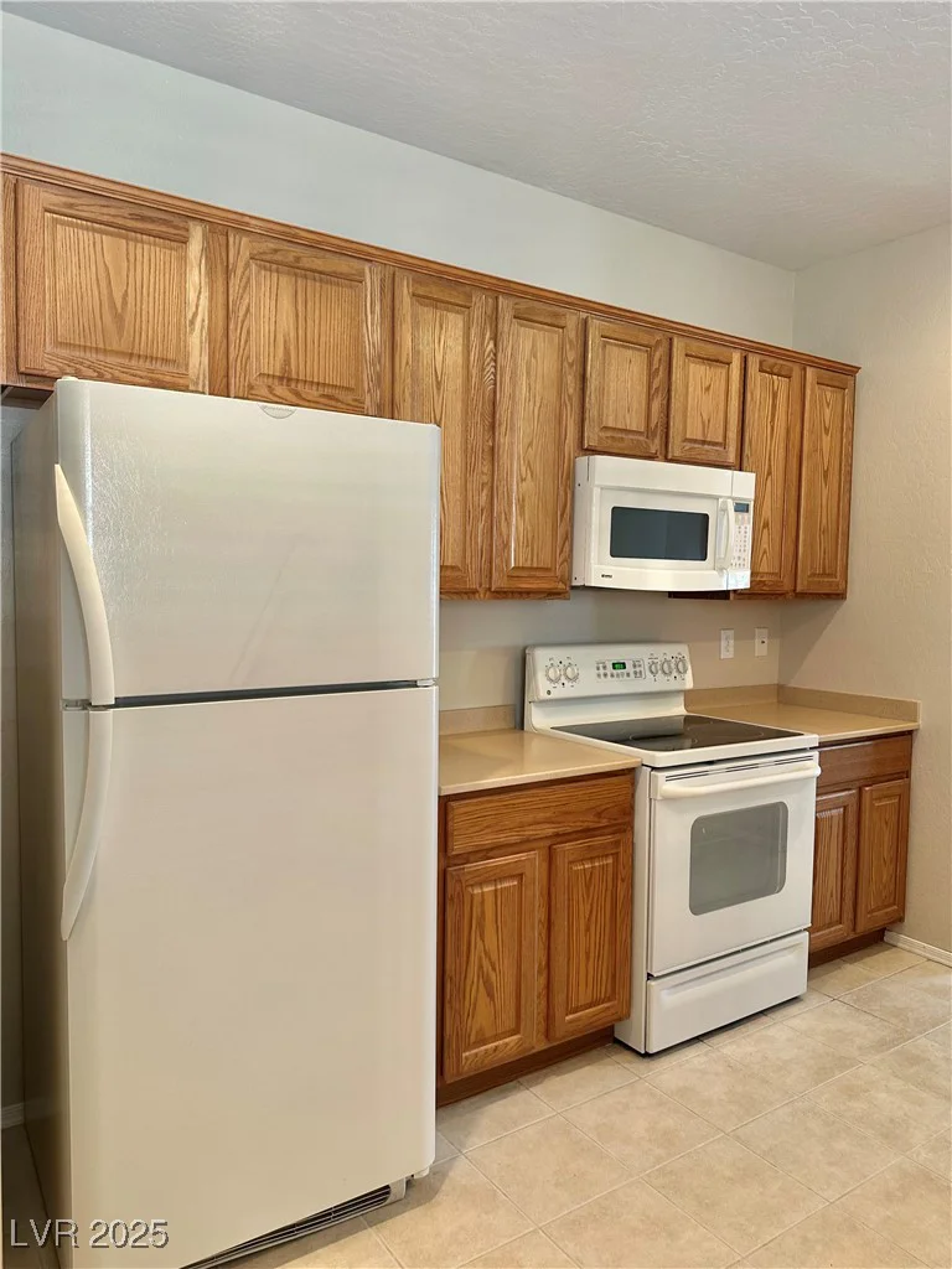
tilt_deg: -1.9
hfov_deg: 56.8
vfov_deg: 71.6
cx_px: 476
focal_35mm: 24
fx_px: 880
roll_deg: -1.3
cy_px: 634
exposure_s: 1/60
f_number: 1.78
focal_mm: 6.86
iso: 125
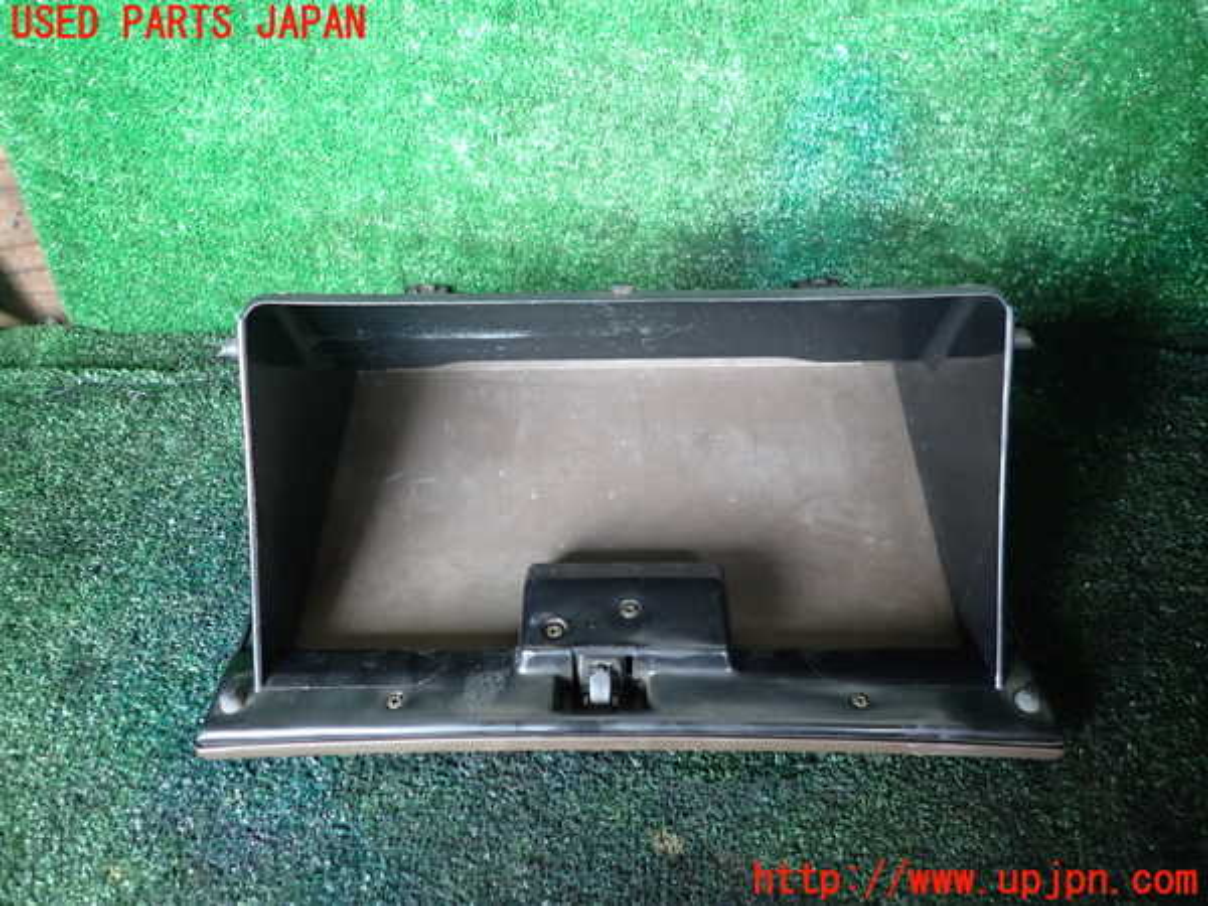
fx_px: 872
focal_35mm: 25
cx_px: 604
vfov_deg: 54.9
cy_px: 453
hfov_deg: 69.4
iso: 500
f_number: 2
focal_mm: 4.5
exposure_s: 1/30
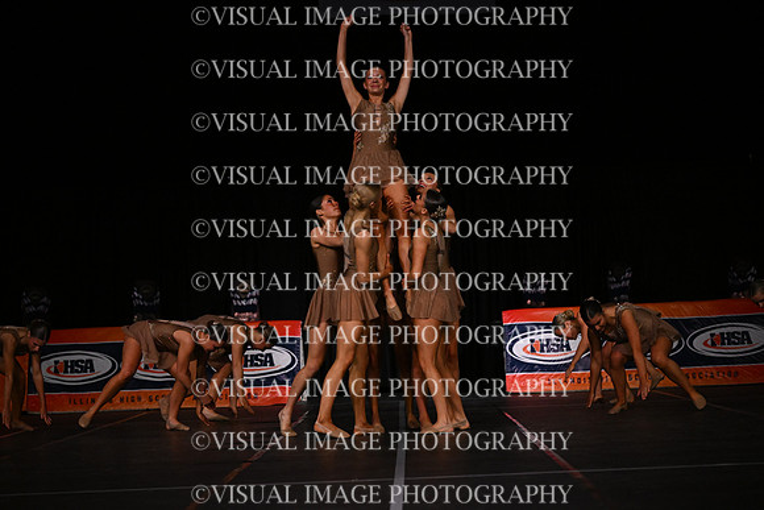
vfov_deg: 13.0
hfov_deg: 19.5
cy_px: 255
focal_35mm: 105
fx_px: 2229
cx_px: 382
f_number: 4
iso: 6400
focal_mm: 105
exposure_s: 1/1000
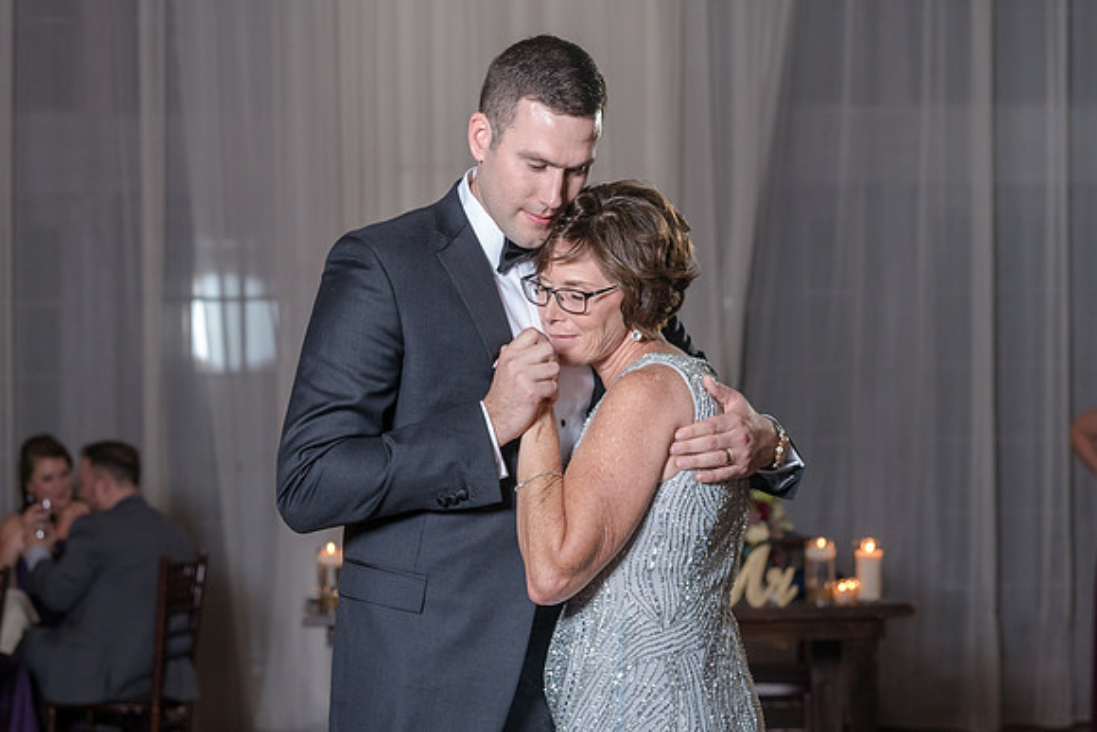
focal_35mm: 99
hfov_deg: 20.5
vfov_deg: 13.8
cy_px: 324
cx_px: 549
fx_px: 3027
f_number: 5.6
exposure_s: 1/100
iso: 2000
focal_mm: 87
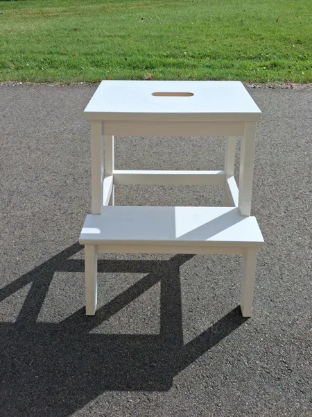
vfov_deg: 65.3
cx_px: 156
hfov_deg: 51.4
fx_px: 324
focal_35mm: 27
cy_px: 208
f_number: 1.8
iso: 25
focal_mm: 4
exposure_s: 1/974
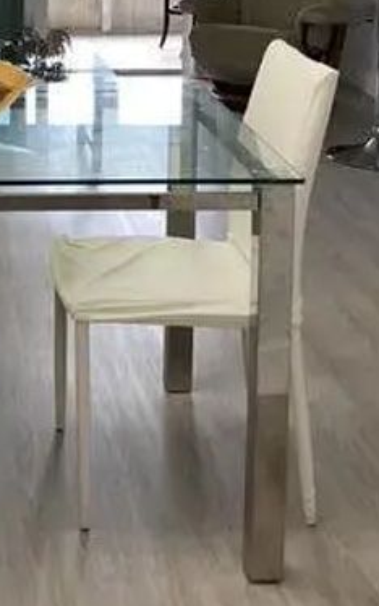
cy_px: 7
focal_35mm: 75
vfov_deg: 26.1
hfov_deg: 16.9
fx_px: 1239
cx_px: -26
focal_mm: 3.3
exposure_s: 1/60
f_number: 2.4
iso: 125
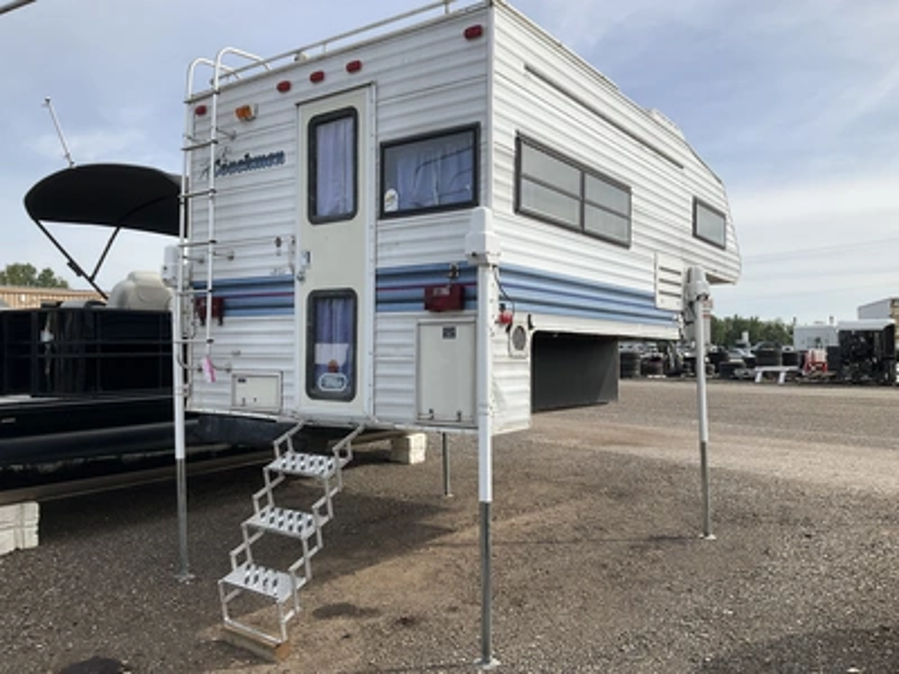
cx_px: 450
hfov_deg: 61.7
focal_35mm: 29
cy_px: 337
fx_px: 753
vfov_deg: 48.2
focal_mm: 3
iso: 25
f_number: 1.8
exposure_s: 1/1730
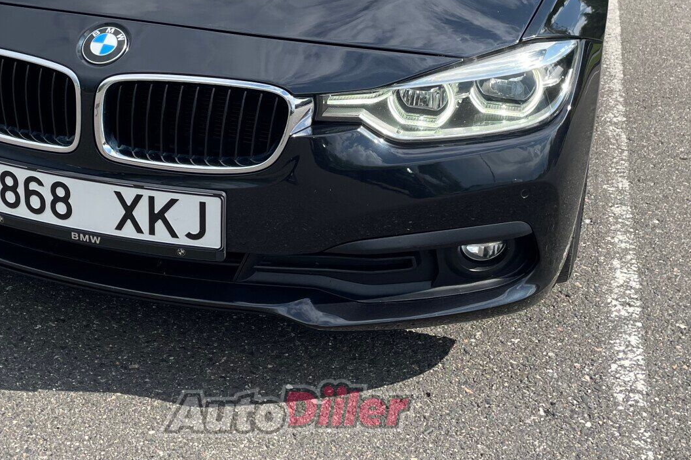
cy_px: 25
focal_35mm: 50
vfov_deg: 25.9
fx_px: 960
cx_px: 287
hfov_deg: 39.5
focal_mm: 4.2
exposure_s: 1/2053
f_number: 1.6
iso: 32
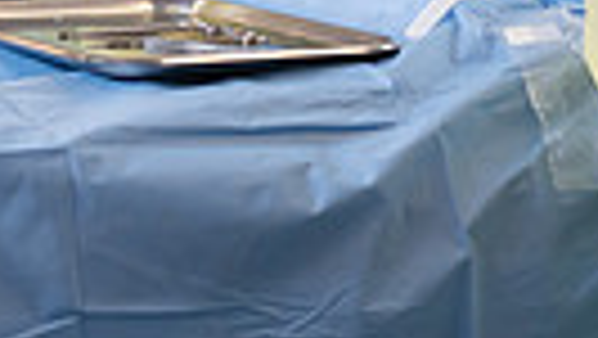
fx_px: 3475
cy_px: -192
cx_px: 495
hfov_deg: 9.8
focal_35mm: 219
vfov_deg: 5.5
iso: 400
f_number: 4.5
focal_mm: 48
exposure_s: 1/200
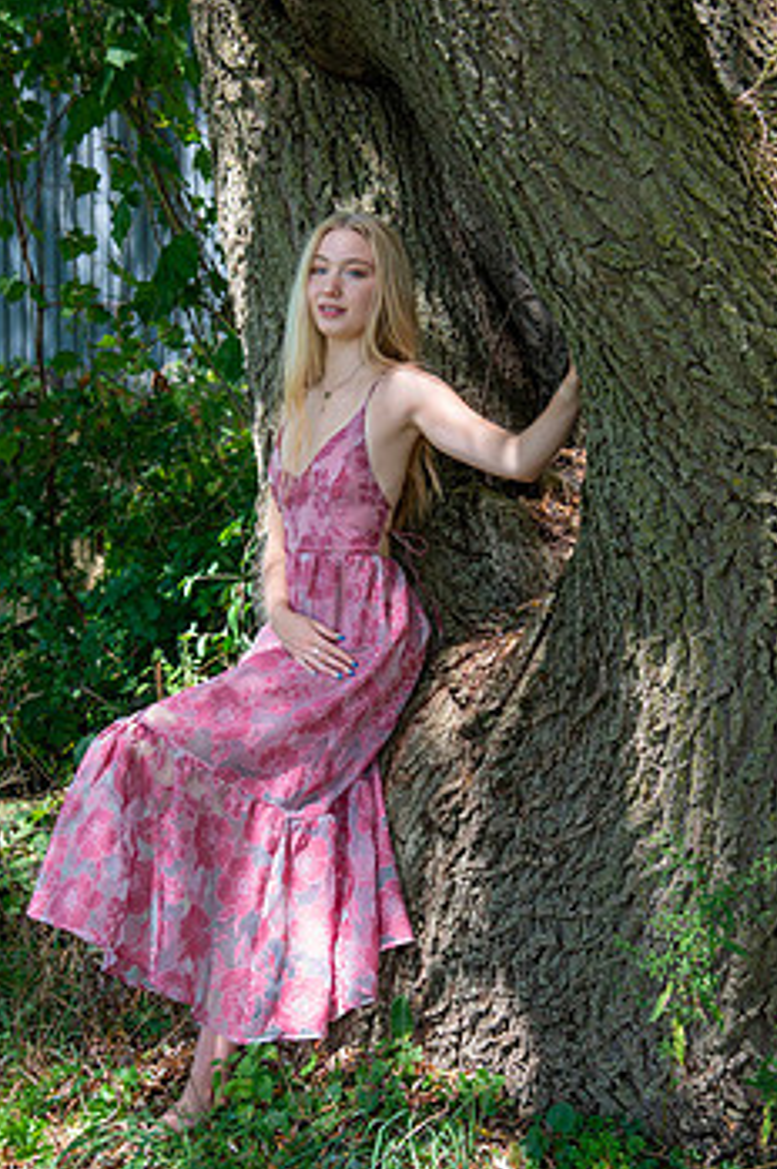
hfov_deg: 19.1
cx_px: 365
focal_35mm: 71
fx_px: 2303
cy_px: 636
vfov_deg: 28.5
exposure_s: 1/160
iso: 320
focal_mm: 55
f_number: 5.6
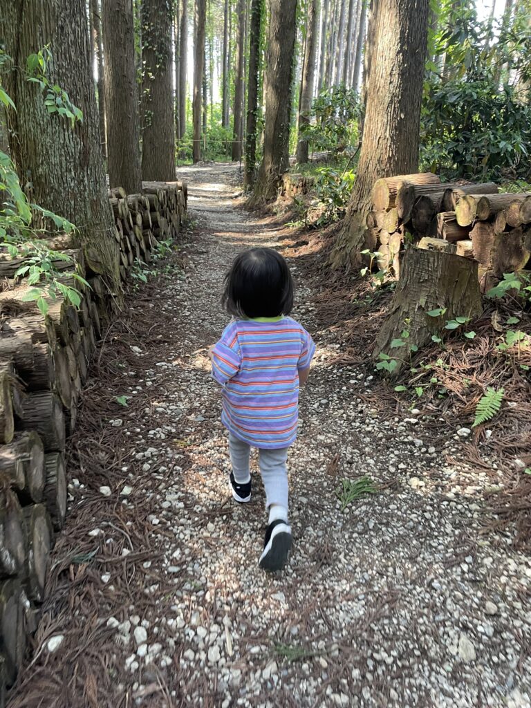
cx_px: 266
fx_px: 532
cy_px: 354
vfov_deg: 67.3
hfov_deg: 53.1
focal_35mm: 26
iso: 125
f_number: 1.6
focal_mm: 4.2
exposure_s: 1/89
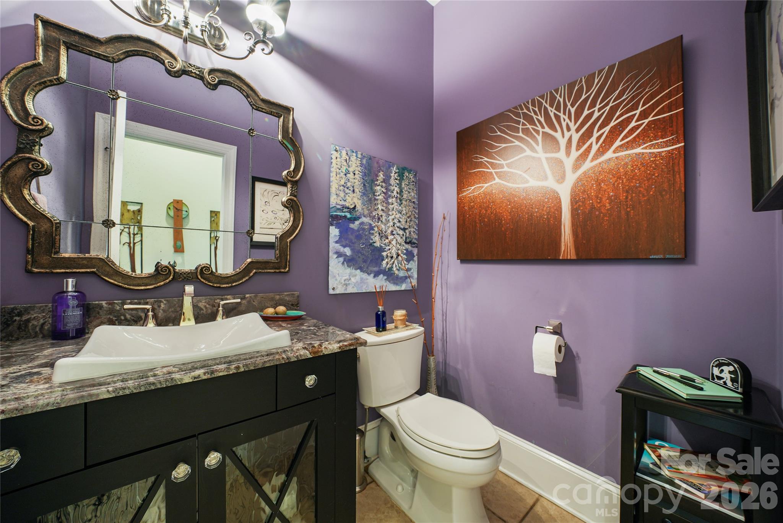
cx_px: 392
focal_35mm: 12
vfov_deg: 90.1
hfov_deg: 112.6
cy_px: 262
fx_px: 261
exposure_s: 3.2
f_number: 9
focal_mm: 12
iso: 160
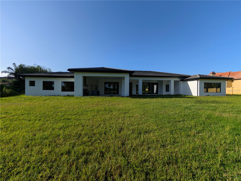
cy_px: 90
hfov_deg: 110.5
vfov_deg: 94.6
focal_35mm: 12
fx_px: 84
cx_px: 120
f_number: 1.7
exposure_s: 1/3497
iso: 46
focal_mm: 2.02
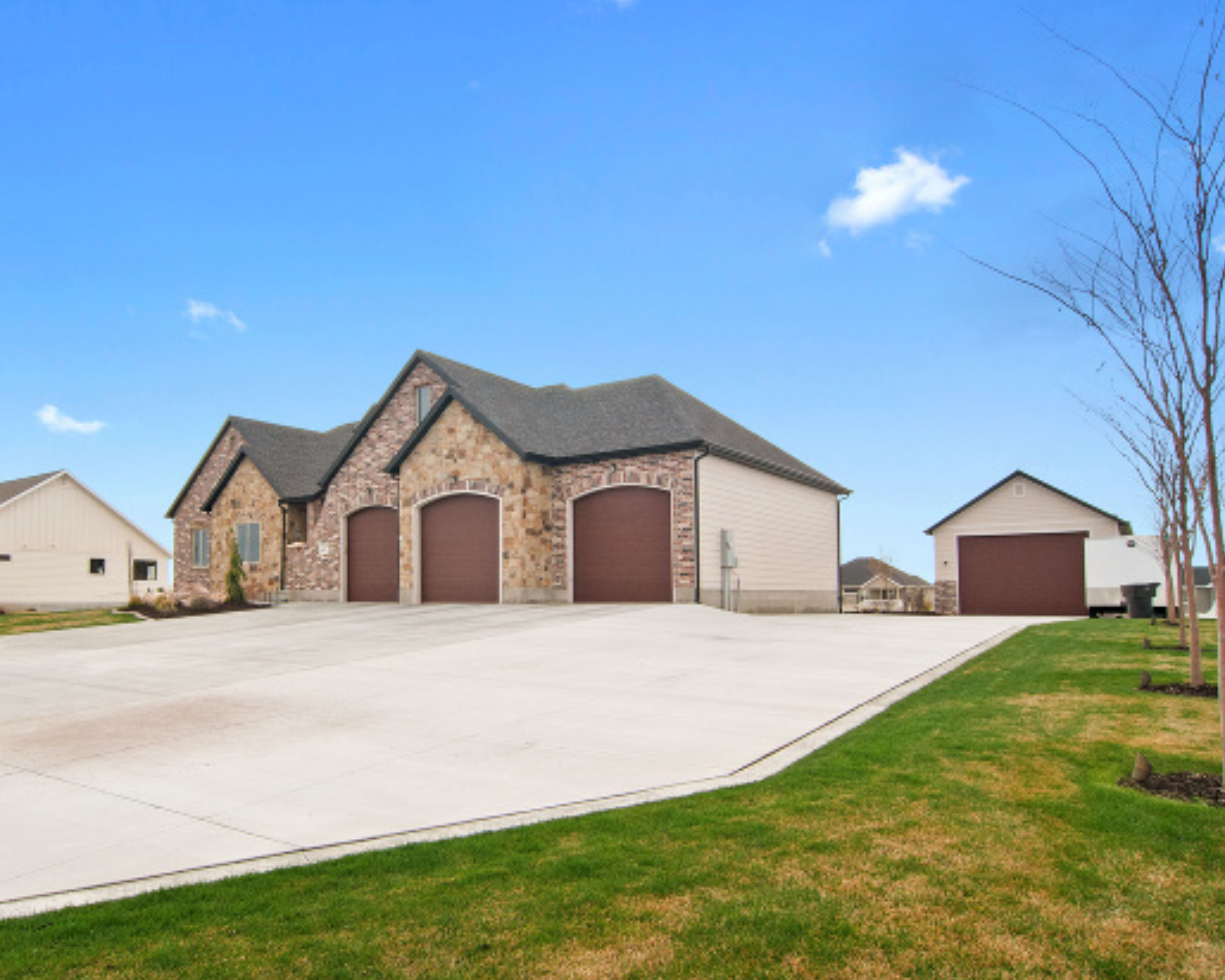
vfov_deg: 65.5
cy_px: 492
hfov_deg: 76.6
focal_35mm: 21
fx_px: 761
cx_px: 480
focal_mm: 12
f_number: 9
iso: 200
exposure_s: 1/320
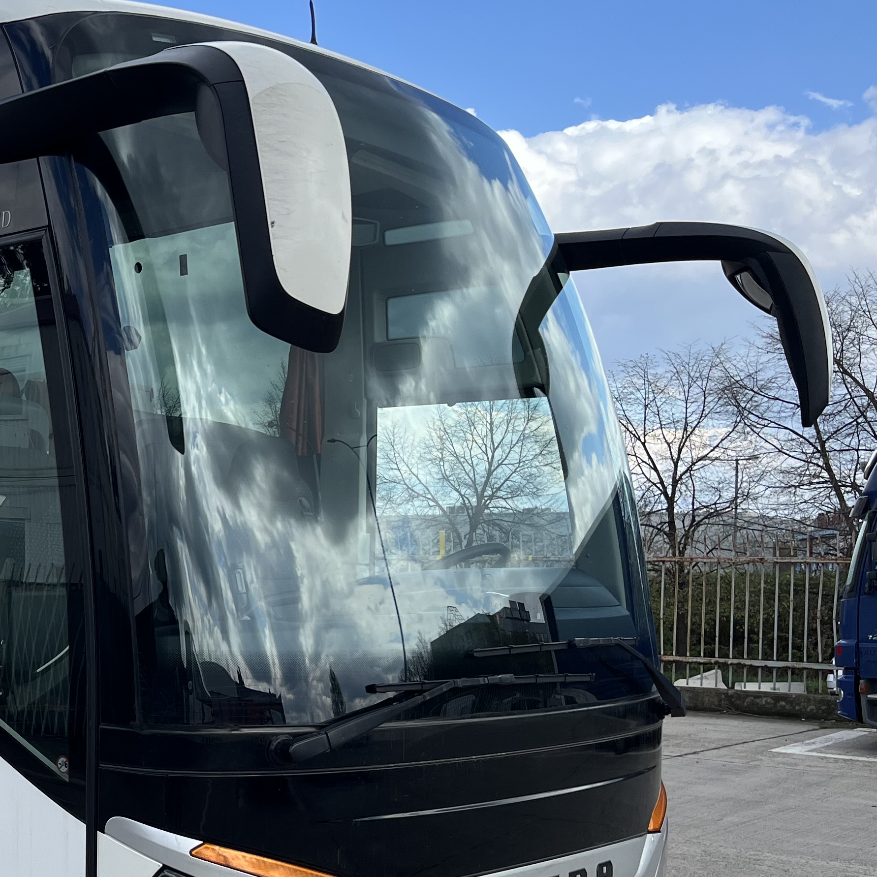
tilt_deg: -0.1
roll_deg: -0.8
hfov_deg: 29.6
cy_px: 555
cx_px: -81
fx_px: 1490
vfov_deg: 32.6
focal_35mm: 52
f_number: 1.6
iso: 50
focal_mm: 5.1
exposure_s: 1/2309
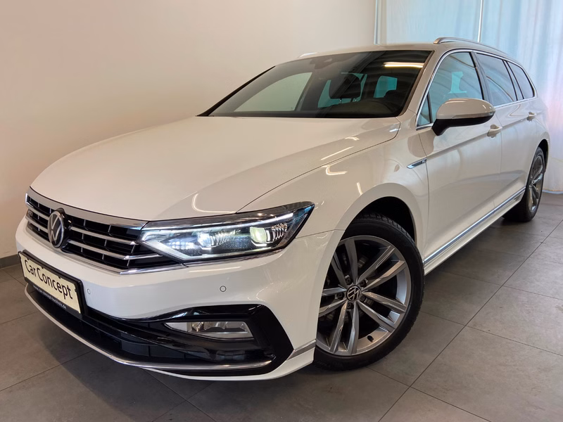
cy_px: 211
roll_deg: +1.6
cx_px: 282
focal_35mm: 26
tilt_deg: -15.0
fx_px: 423
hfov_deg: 67.3
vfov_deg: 53.1
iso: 100
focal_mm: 4.25
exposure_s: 1/100
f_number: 1.8
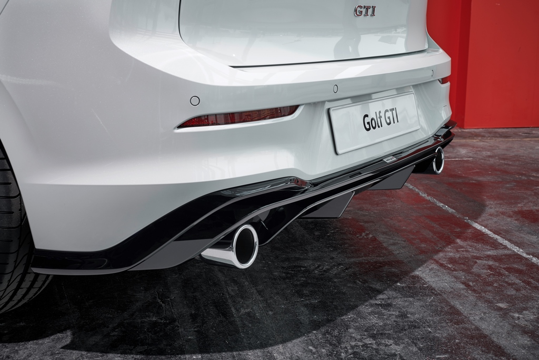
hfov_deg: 39.6
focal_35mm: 50
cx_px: 270
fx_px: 749
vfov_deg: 27.0
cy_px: 180
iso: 100
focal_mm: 50
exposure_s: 1/25
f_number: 11
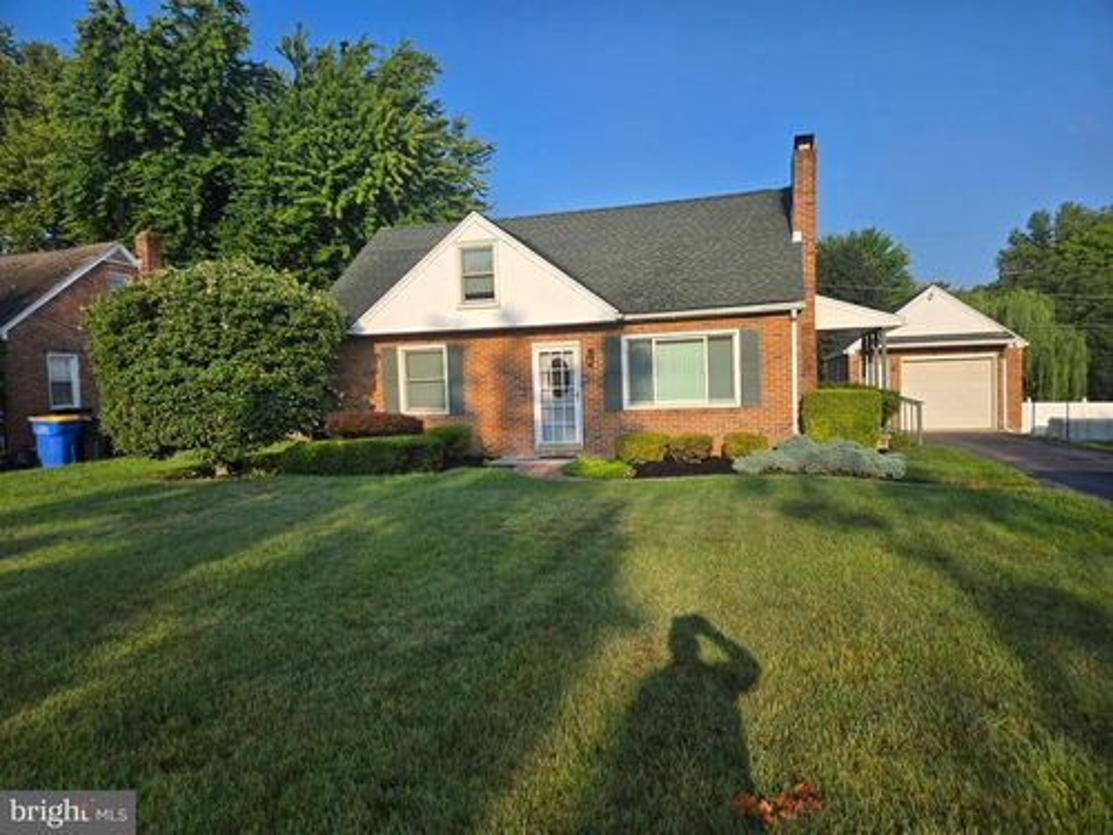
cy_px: 418
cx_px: 556
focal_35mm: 23
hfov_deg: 73.9
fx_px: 740
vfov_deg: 58.9
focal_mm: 5.4
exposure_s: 1/1445
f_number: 1.8
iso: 25
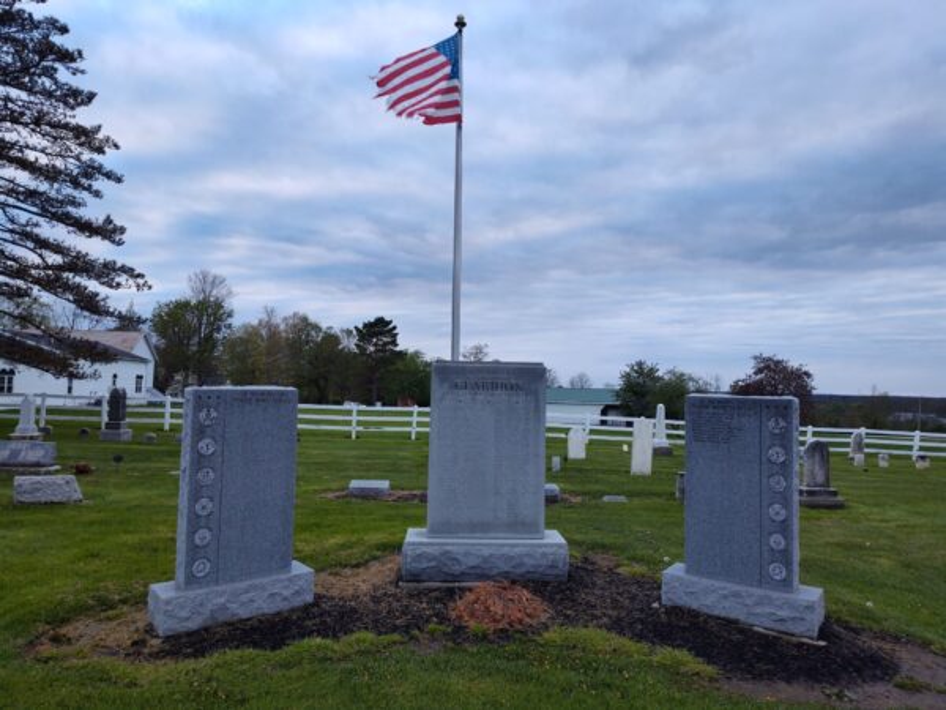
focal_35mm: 23
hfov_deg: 73.9
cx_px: 473
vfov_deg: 58.9
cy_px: 355
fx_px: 629
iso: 157
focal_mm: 5.56
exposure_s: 1/120
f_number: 1.8
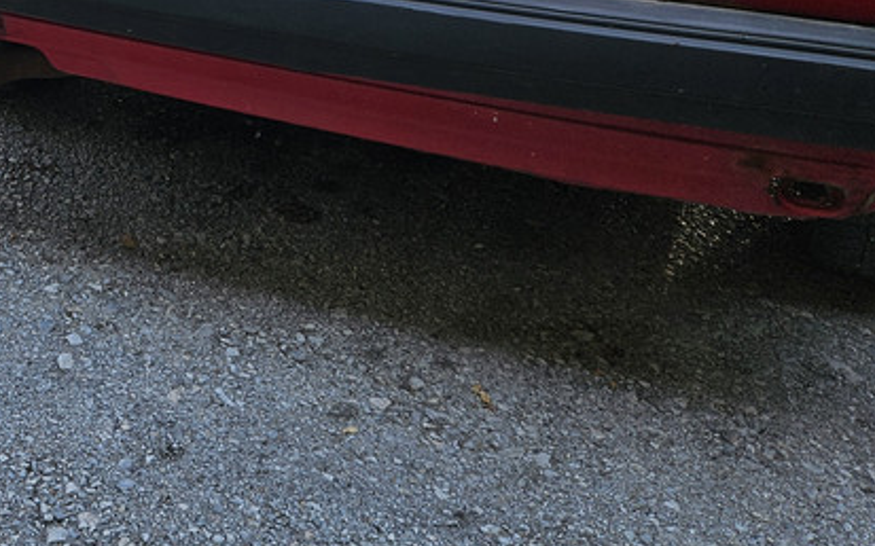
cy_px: -241
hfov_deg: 29.4
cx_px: -84
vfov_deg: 18.6
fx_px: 1502
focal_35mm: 63
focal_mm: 5.4
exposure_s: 1/508
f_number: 1.8
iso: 25
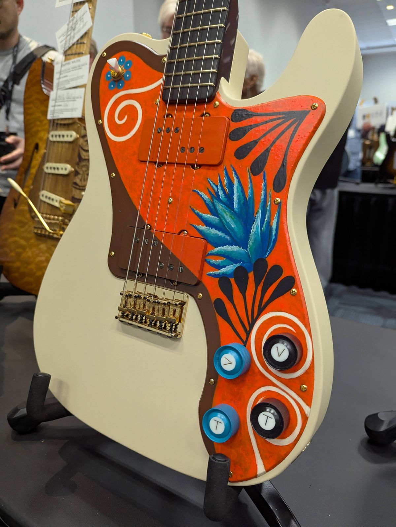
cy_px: 264
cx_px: 198
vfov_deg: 71.5
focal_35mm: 24
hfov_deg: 56.9
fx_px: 365
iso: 906
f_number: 1.85
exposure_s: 1/117
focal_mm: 6.81
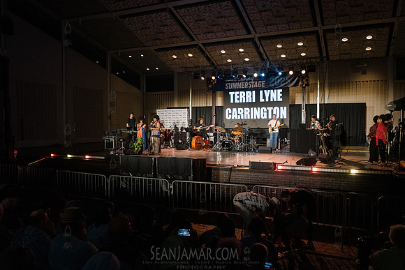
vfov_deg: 44.1
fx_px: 334
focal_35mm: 30
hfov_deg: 62.5
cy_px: 135
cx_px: 202
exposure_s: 1/500
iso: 6400
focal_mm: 29
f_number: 4
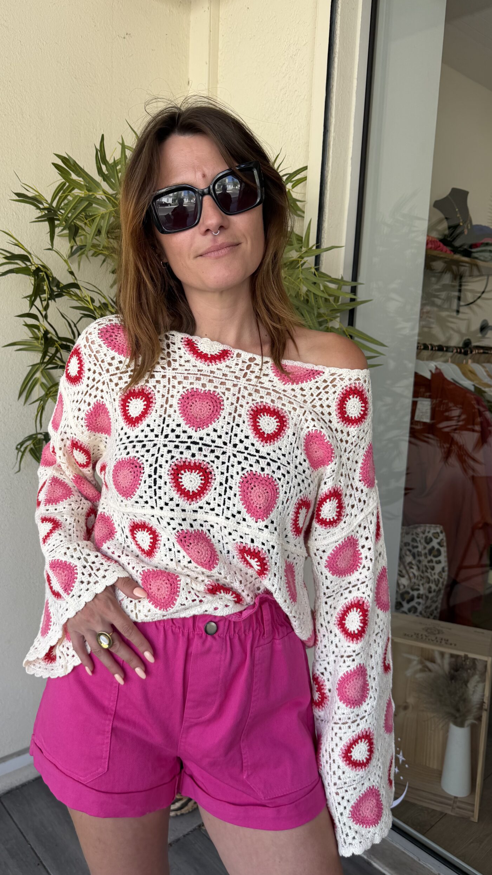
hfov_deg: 42.8
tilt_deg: -8.2
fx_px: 626
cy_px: 433
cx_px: 208
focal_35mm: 27
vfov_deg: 69.9
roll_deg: -2.7
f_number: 1.78
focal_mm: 6.76
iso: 80
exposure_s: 1/450
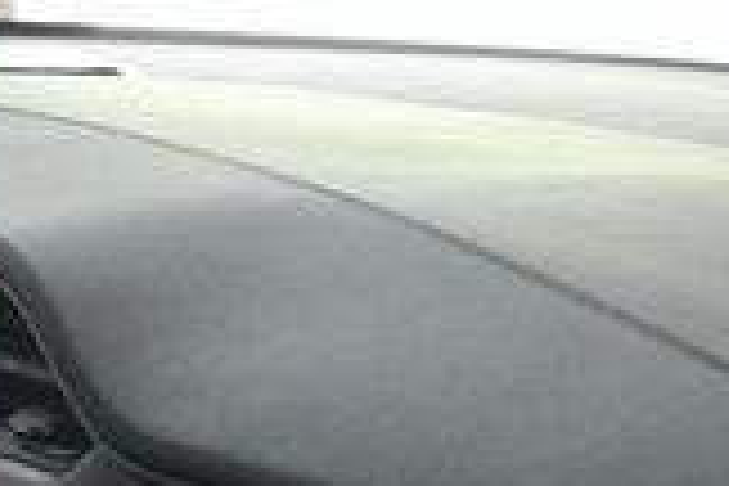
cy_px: 526
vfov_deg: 6.8
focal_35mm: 202
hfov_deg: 10.1
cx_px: 9
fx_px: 4090
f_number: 4.2
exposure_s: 1/80
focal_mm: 34
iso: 3200
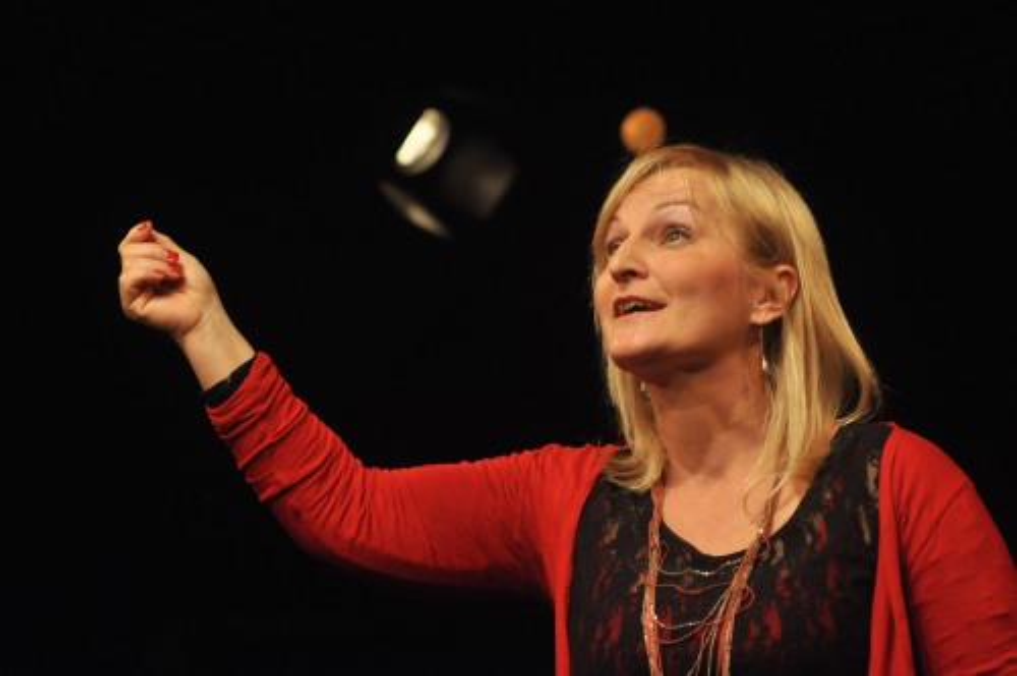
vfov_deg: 13.0
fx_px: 2962
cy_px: 338
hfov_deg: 19.5
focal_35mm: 105
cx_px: 508
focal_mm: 70
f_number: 2.8
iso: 1600
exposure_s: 1/200
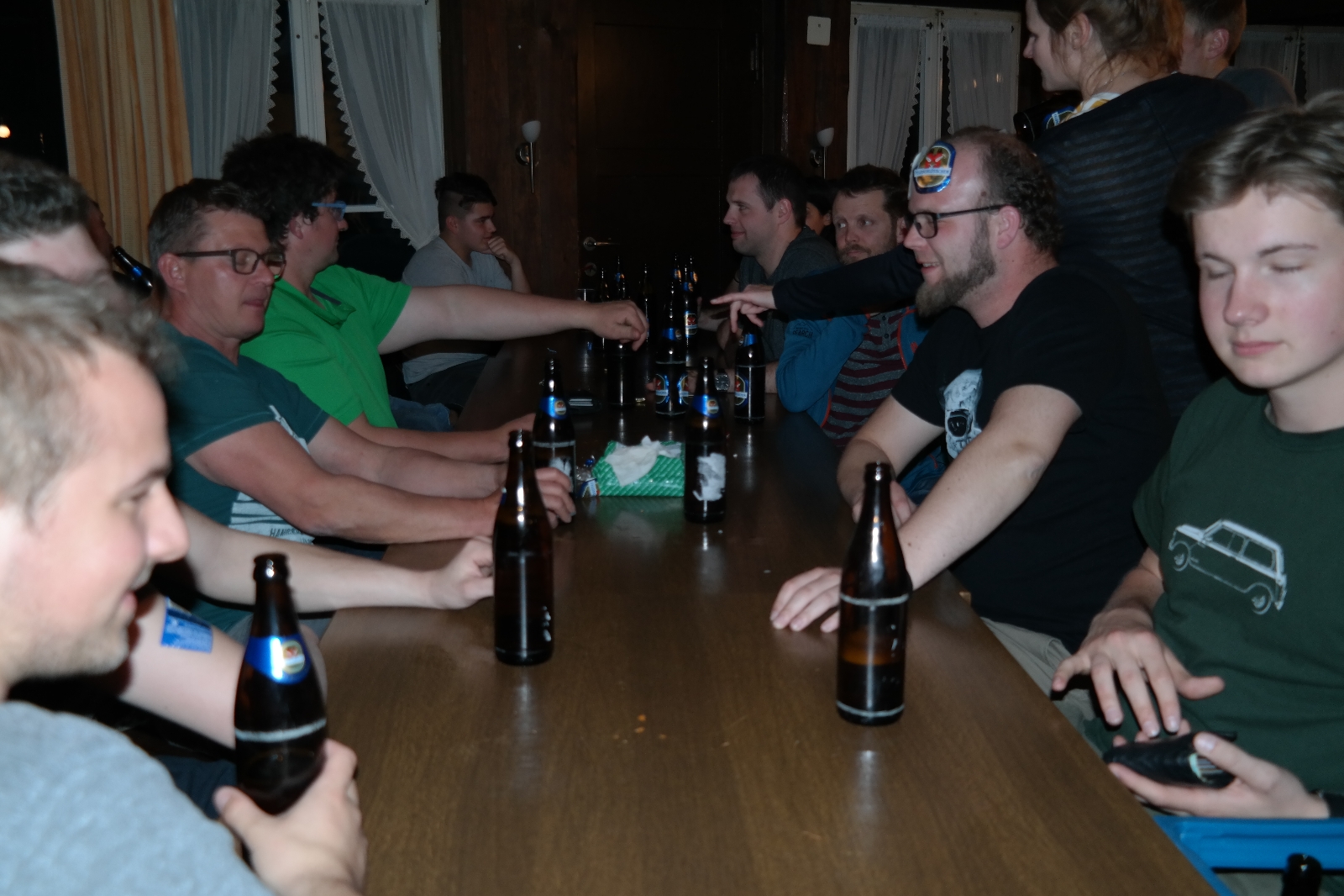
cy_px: 448
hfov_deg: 53.1
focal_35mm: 36
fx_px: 1344
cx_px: 672
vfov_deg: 36.9
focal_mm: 24
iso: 400
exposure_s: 1/50
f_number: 4
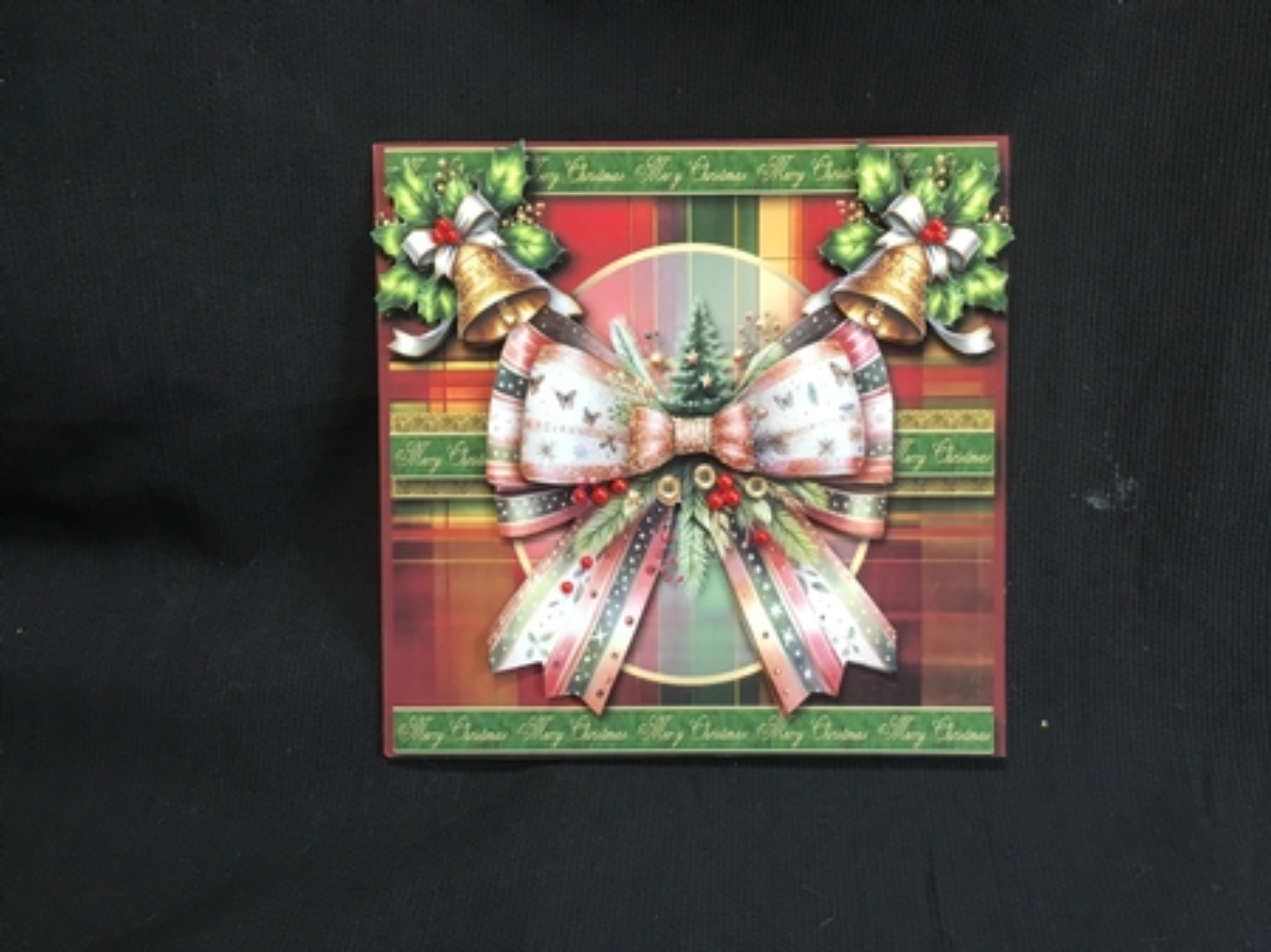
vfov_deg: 45.4
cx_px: 636
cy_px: 476
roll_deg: -2.5
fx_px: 1138
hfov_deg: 58.4
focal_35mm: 31
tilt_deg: -32.5
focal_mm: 3.3
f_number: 2.4
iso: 64
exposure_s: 1/33
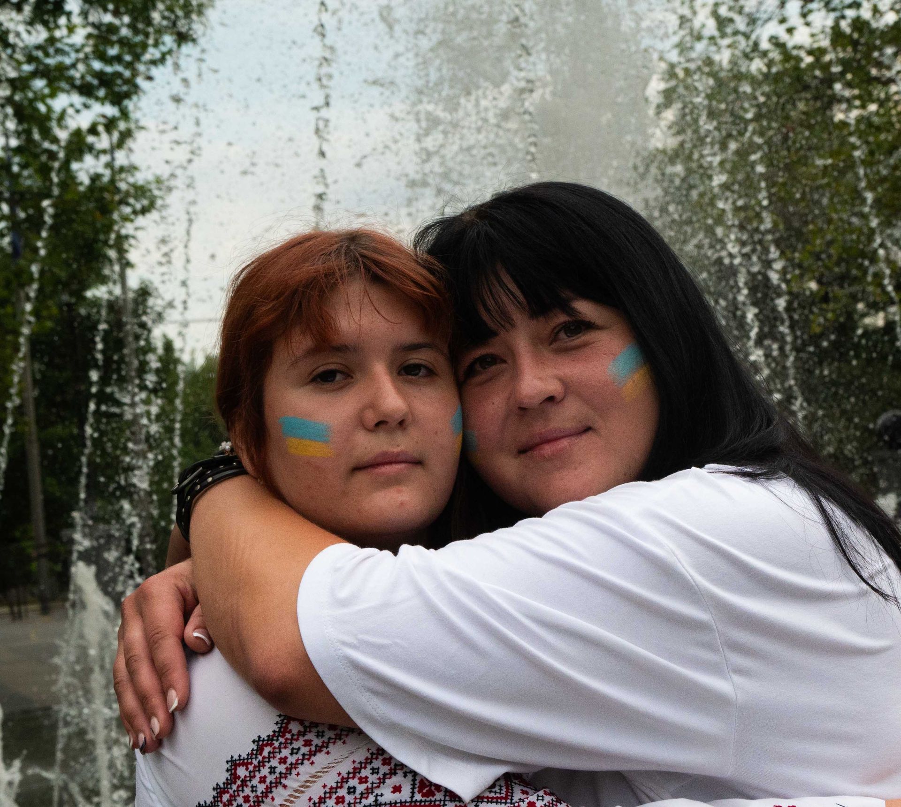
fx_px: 1919
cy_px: 521
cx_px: 493
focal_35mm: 69
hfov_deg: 26.4
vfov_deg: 23.7
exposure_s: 1/2000
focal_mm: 39
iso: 1600
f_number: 10
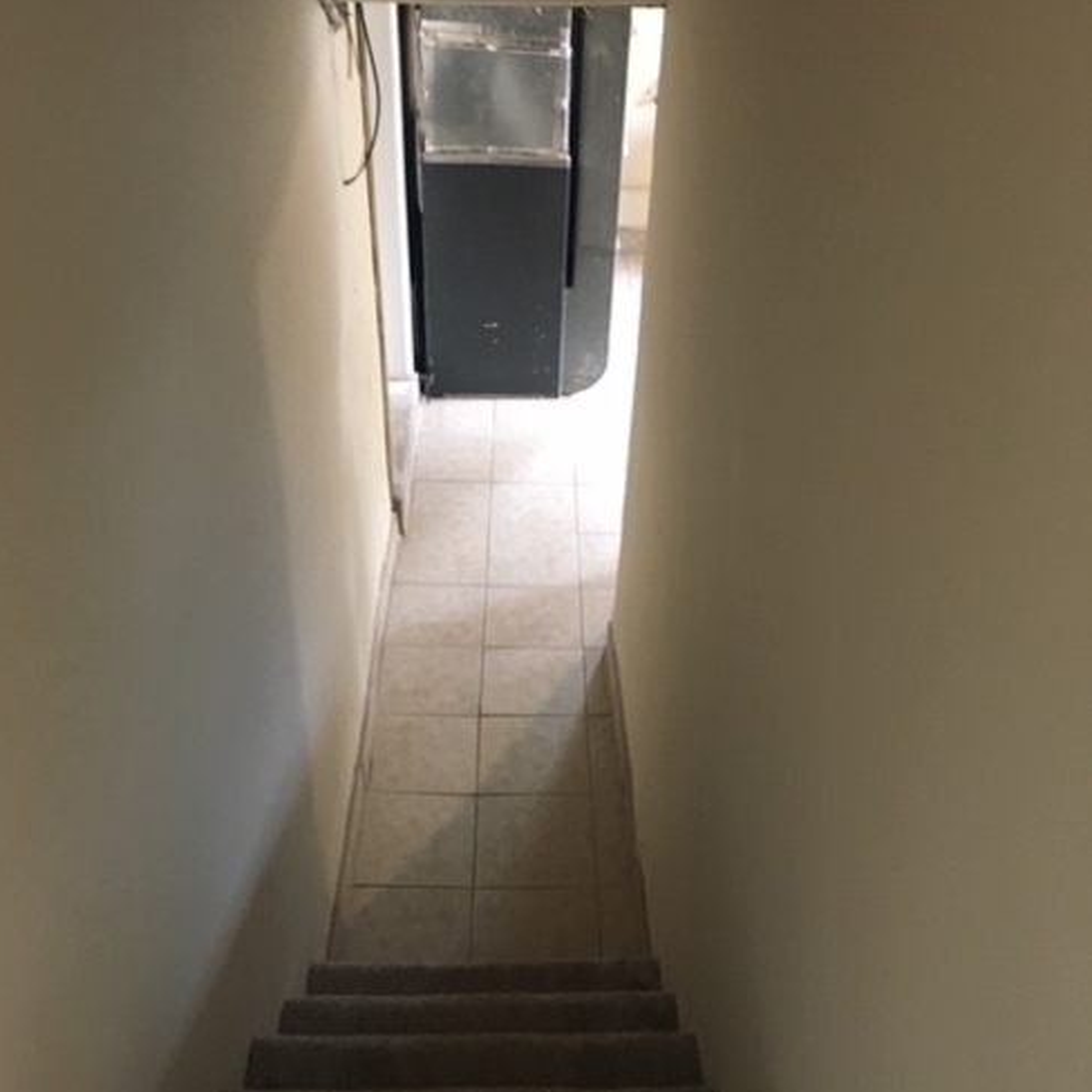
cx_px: 537
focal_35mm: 35
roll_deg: -2.1
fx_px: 1249
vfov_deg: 47.2
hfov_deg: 47.2
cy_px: 529
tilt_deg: -32.8
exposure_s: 1/15
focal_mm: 4.15
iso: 200
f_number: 2.2
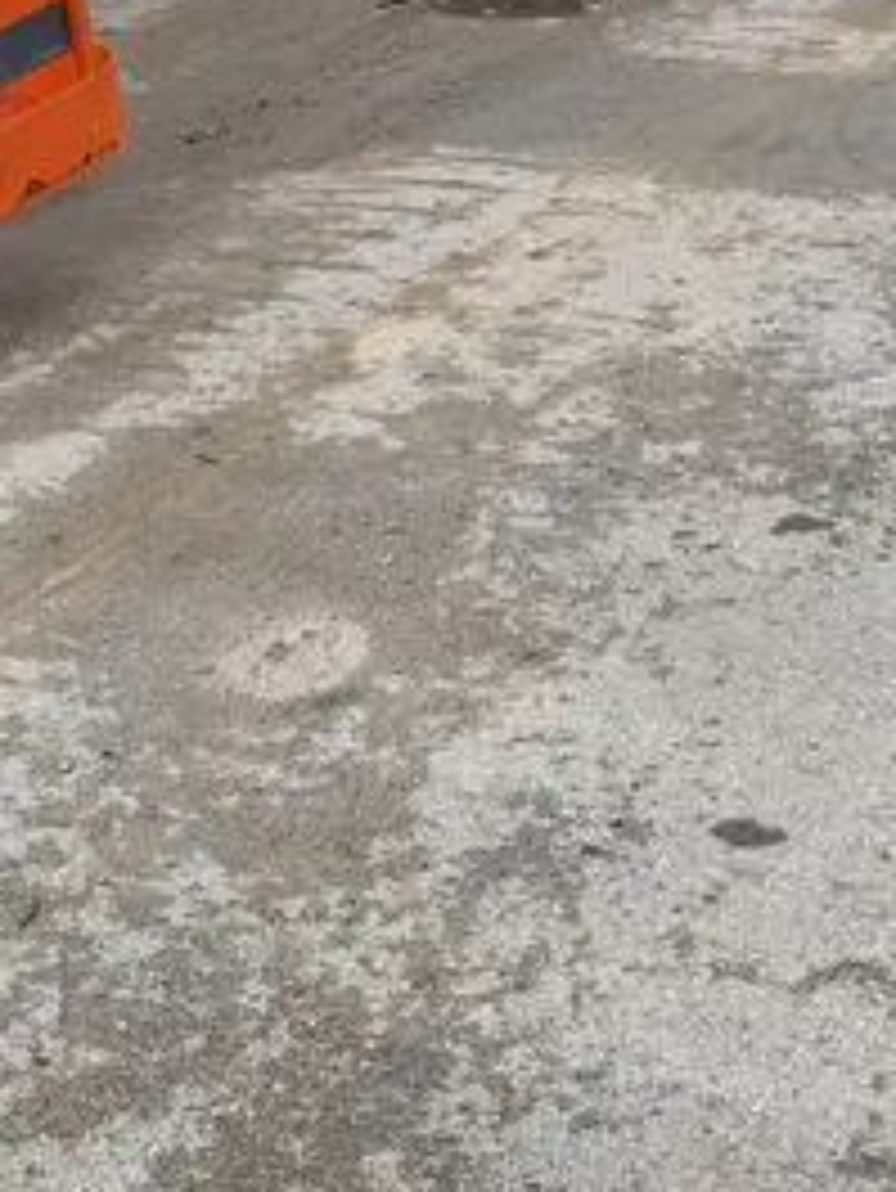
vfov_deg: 25.4
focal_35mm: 72
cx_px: 369
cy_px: -70
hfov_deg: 20.4
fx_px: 2483
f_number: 1.8
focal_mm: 4.25
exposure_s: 1/871
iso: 25
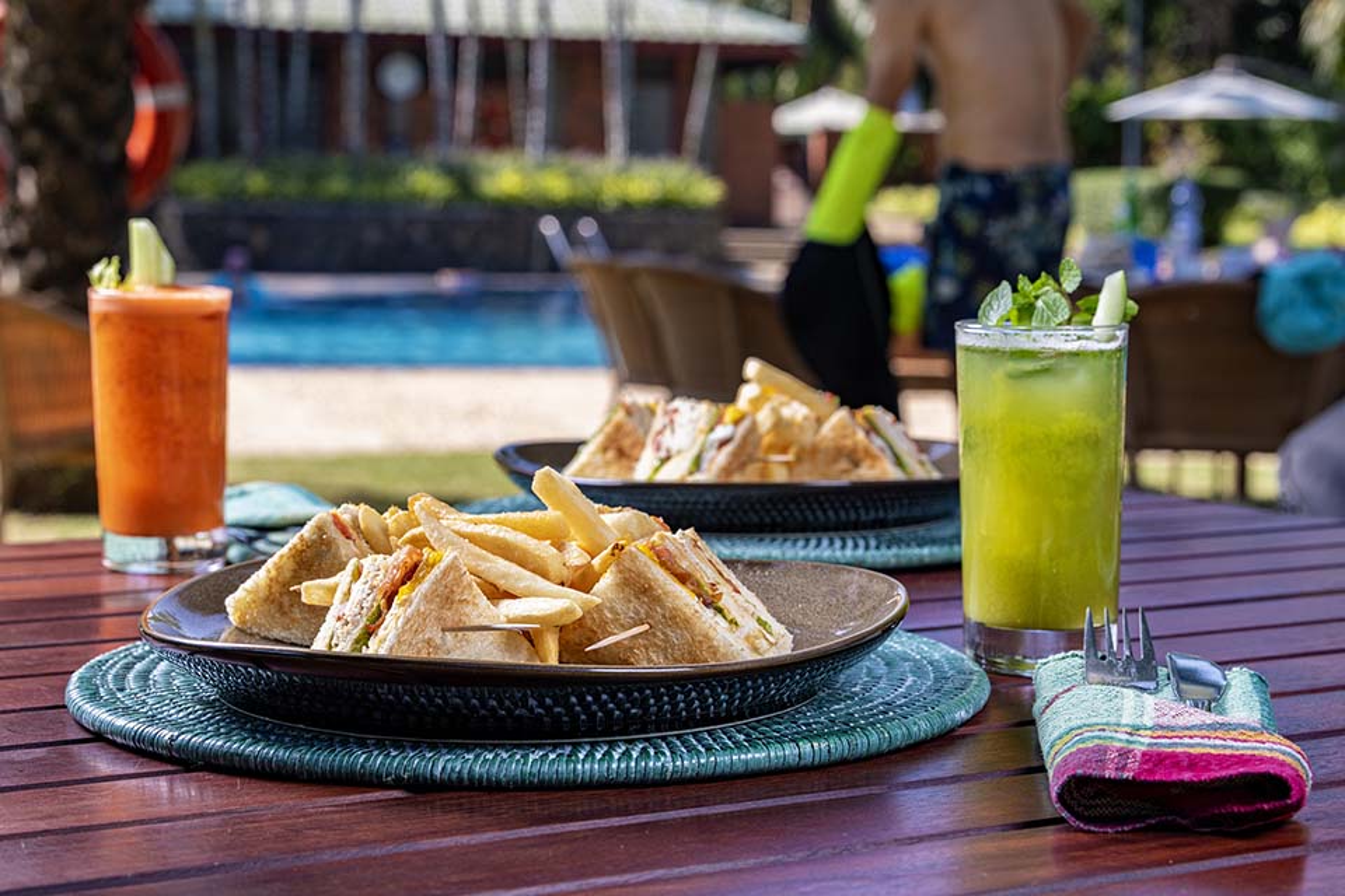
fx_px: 2690
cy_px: 448
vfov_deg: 18.9
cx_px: 672
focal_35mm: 72
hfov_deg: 28.1
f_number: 10
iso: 500
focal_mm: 72
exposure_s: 1/250
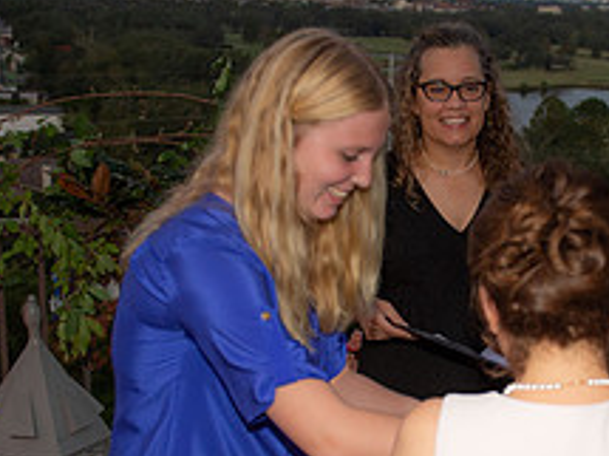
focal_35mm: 70
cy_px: 331
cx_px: 462
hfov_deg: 27.4
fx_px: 1231
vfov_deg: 20.9
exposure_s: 1/125
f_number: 3.5
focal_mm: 27
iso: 800
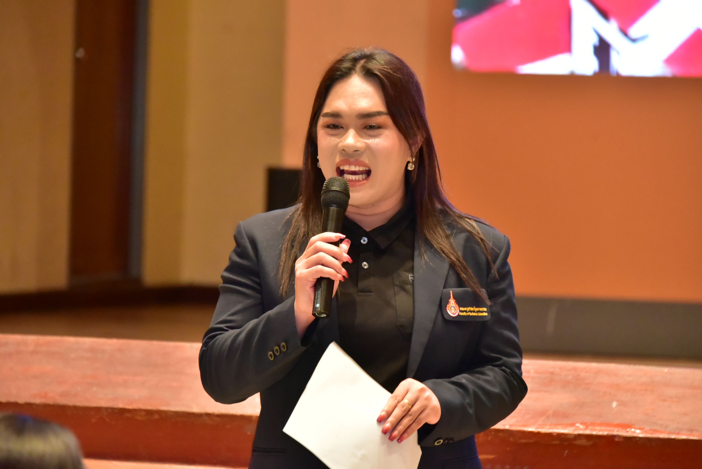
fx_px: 3706
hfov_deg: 10.8
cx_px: 351
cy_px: 234
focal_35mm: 190
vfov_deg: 7.2
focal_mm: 190
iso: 8000
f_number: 5.6
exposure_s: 1/100
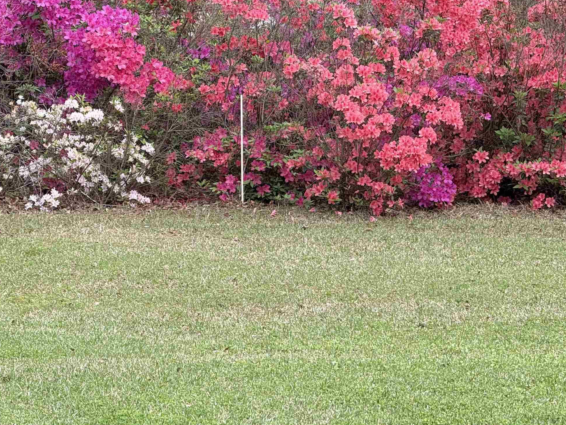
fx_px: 3091
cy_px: 94
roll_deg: -0.8
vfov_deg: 7.8
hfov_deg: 10.5
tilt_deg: -0.4
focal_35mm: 189
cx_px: 233
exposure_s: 1/172
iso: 50
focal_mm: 15.66
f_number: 2.8
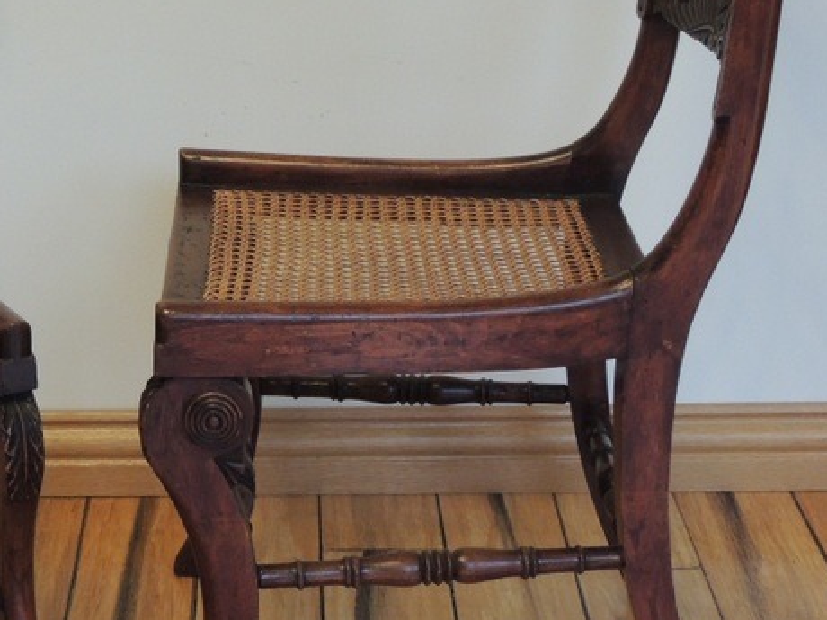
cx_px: 72
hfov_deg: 21.5
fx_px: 2126
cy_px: 237
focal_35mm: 89
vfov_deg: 16.6
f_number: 3.3
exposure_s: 1/50
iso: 360
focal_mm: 7.1
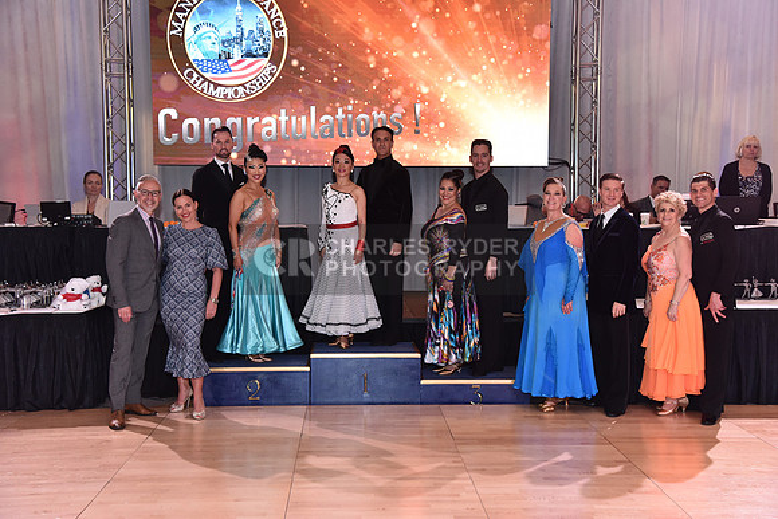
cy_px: 260
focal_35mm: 48
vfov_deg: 28.1
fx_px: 1038
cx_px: 389
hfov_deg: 41.1
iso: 2000
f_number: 4.5
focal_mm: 48
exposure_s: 1/250
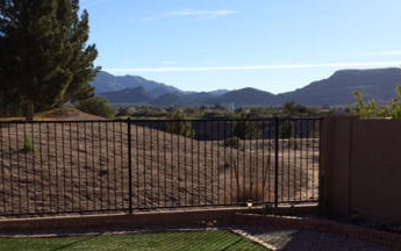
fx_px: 623
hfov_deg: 35.5
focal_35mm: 57
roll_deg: +0.9
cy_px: 196
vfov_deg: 22.5
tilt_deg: -7.5
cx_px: 162
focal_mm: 4.15
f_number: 2.2
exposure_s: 1/2933
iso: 32
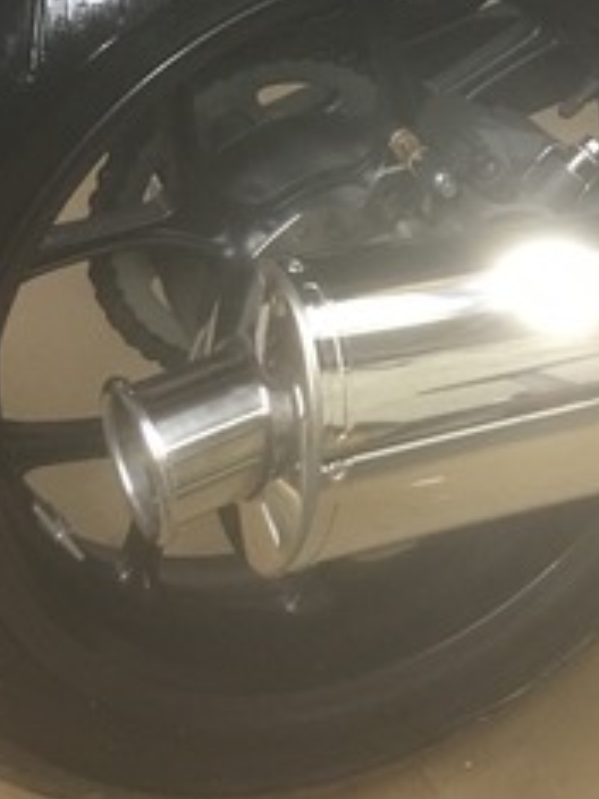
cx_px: 388
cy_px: -78
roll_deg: +1.6
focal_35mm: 74
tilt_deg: -35.6
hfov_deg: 19.8
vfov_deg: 24.6
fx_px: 1709
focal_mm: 4.15
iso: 100
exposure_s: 1/4
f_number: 2.2
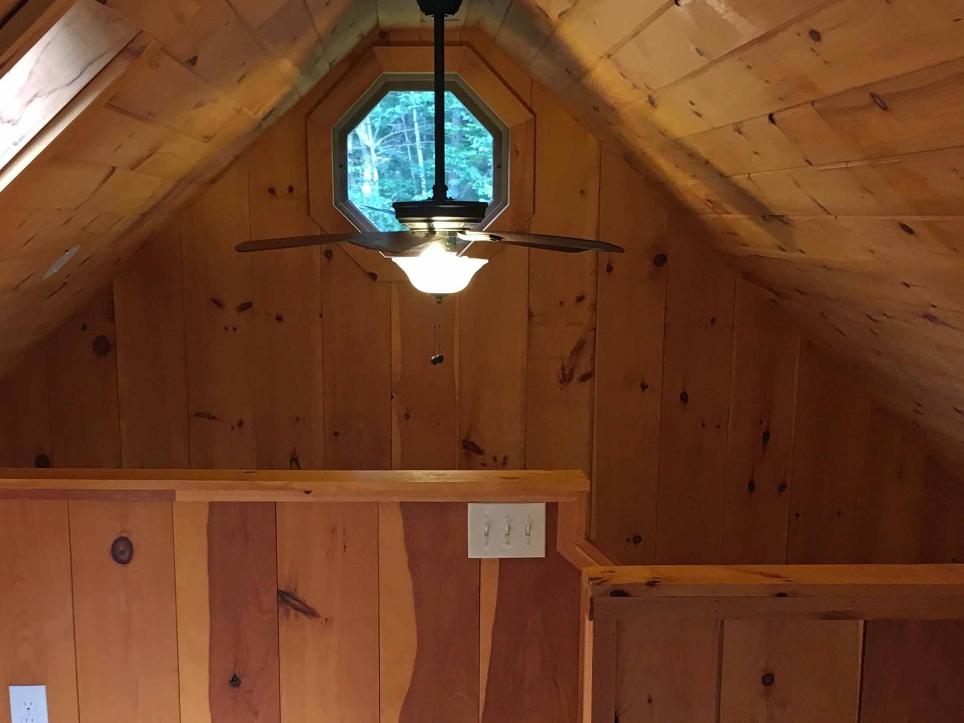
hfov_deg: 36.1
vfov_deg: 27.0
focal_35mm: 53
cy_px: 577
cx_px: 442
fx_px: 1476
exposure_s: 1/33
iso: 100
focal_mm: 4.15
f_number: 2.2
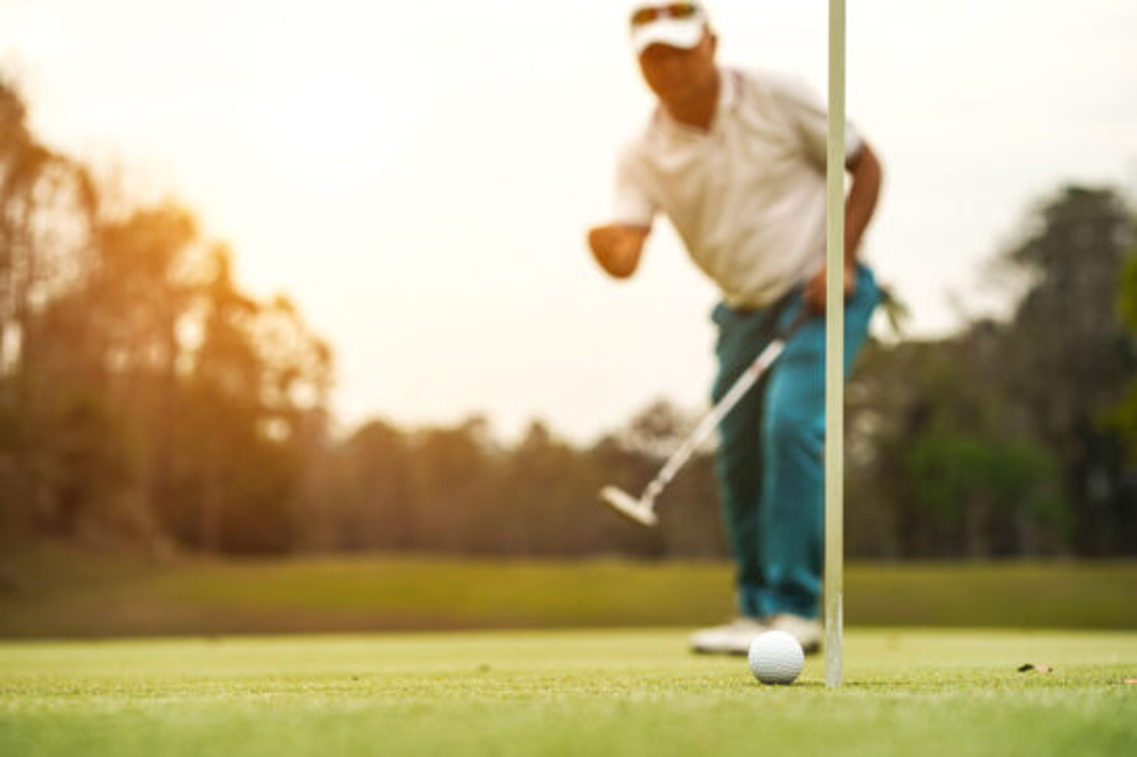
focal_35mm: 85
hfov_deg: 23.9
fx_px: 2683
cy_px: 378
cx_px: 568
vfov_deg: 16.1
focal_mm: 85
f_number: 4.5
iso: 100
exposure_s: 1/250
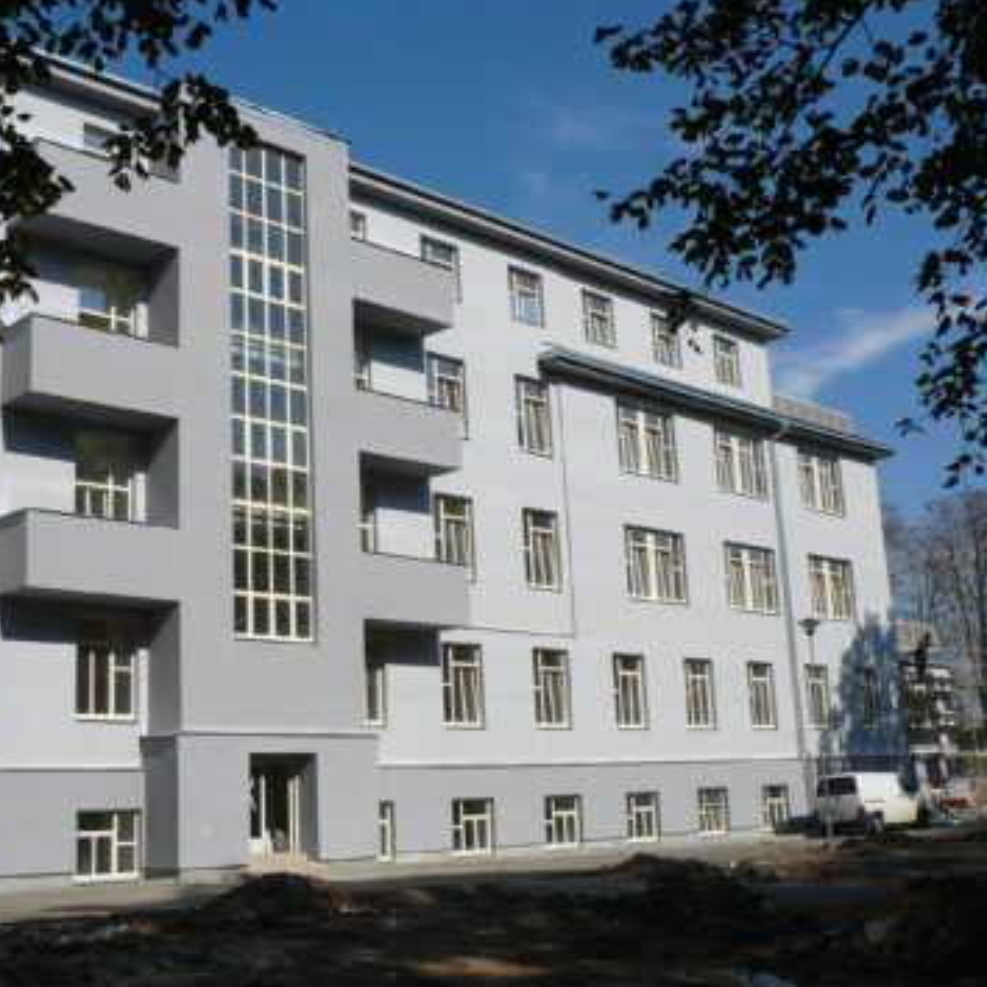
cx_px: 374
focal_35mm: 42
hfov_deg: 39.8
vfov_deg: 40.0
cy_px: 496
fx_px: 1355
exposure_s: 1/800
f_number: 5
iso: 80
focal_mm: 5.2
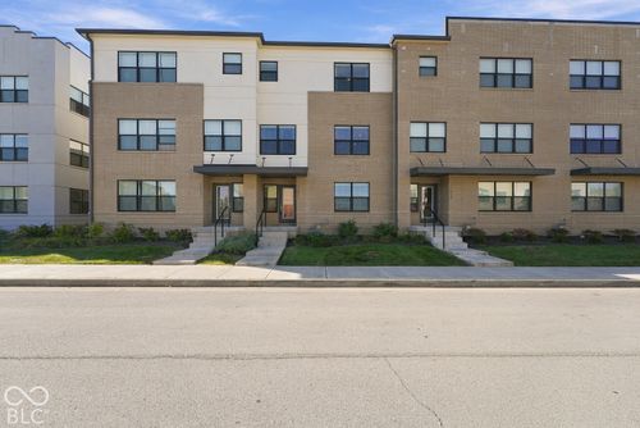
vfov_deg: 81.3
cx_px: 320
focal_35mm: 14
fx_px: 249
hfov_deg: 104.2
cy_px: 214
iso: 640
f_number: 8
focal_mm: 14
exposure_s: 1/1000
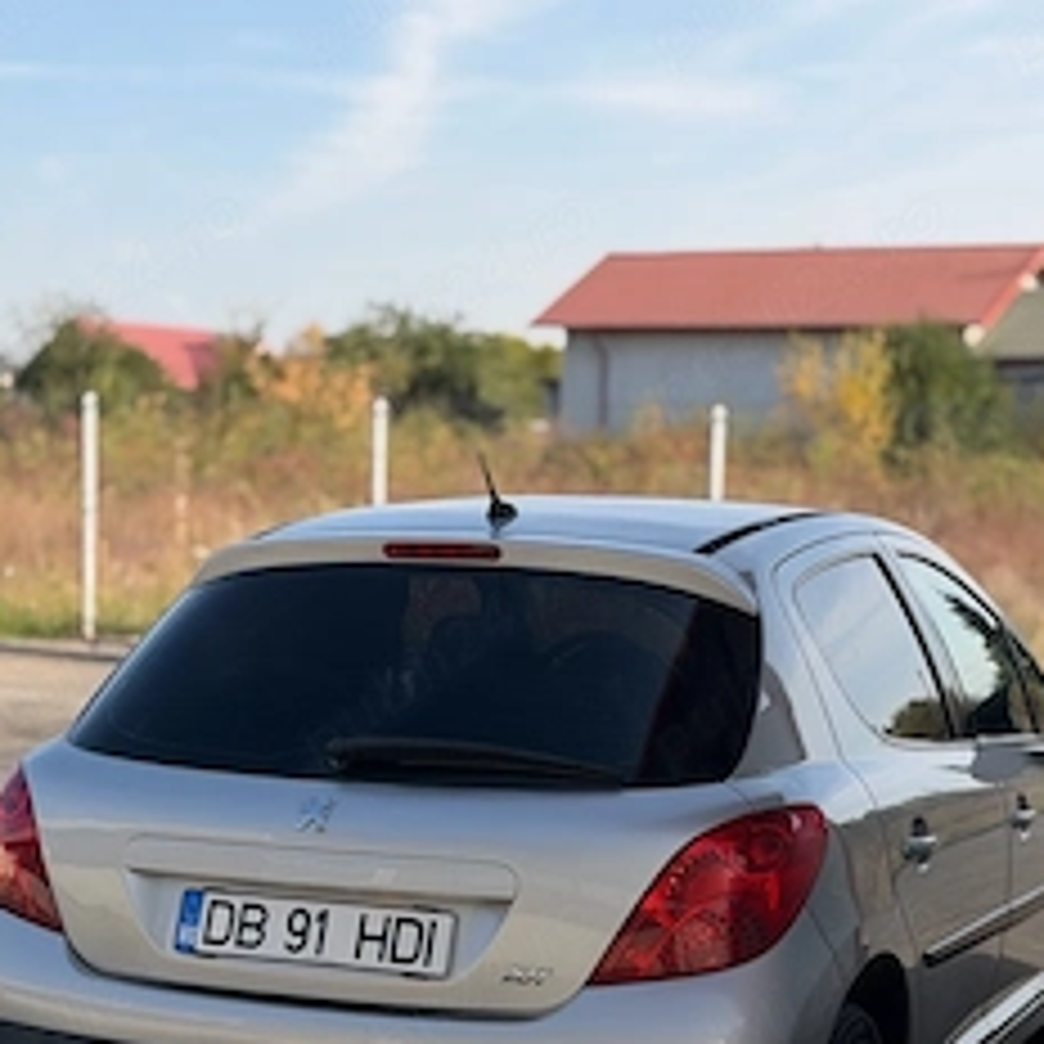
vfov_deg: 23.5
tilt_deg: -6.4
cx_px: 536
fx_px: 2491
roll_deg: -2.2
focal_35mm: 73
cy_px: 711
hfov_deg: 23.7
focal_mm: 6.76
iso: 64
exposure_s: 1/2976
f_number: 1.78
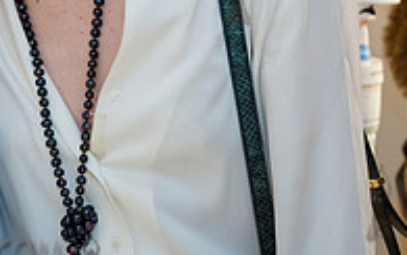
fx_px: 1598
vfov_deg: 8.9
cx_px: -86
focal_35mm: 144
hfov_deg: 14.1
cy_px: -142
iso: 1600
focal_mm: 42
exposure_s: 1/200
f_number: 4
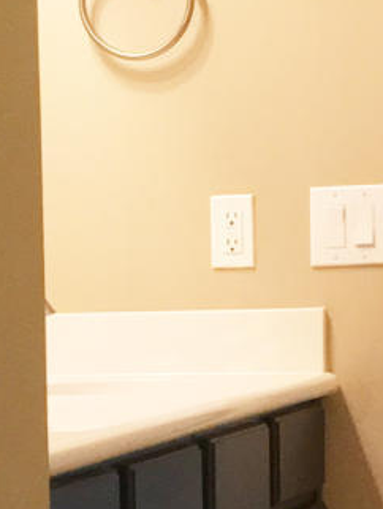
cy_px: 577
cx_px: -35
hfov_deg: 8.2
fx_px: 2652
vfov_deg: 10.8
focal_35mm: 180
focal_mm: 4.15
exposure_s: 1/30
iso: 200
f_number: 2.2
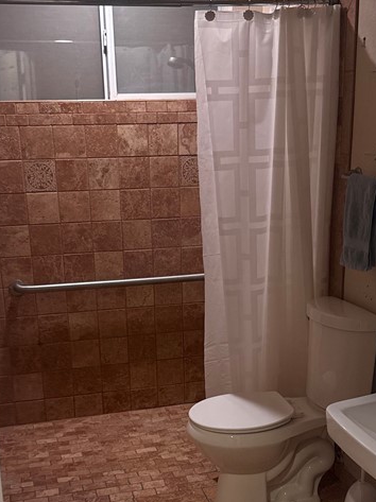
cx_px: 194
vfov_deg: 36.3
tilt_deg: -18.1
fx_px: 754
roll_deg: +0.7
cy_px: 354
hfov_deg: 28.0
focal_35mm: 52
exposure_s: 1/60
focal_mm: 6.76
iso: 200
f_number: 1.78
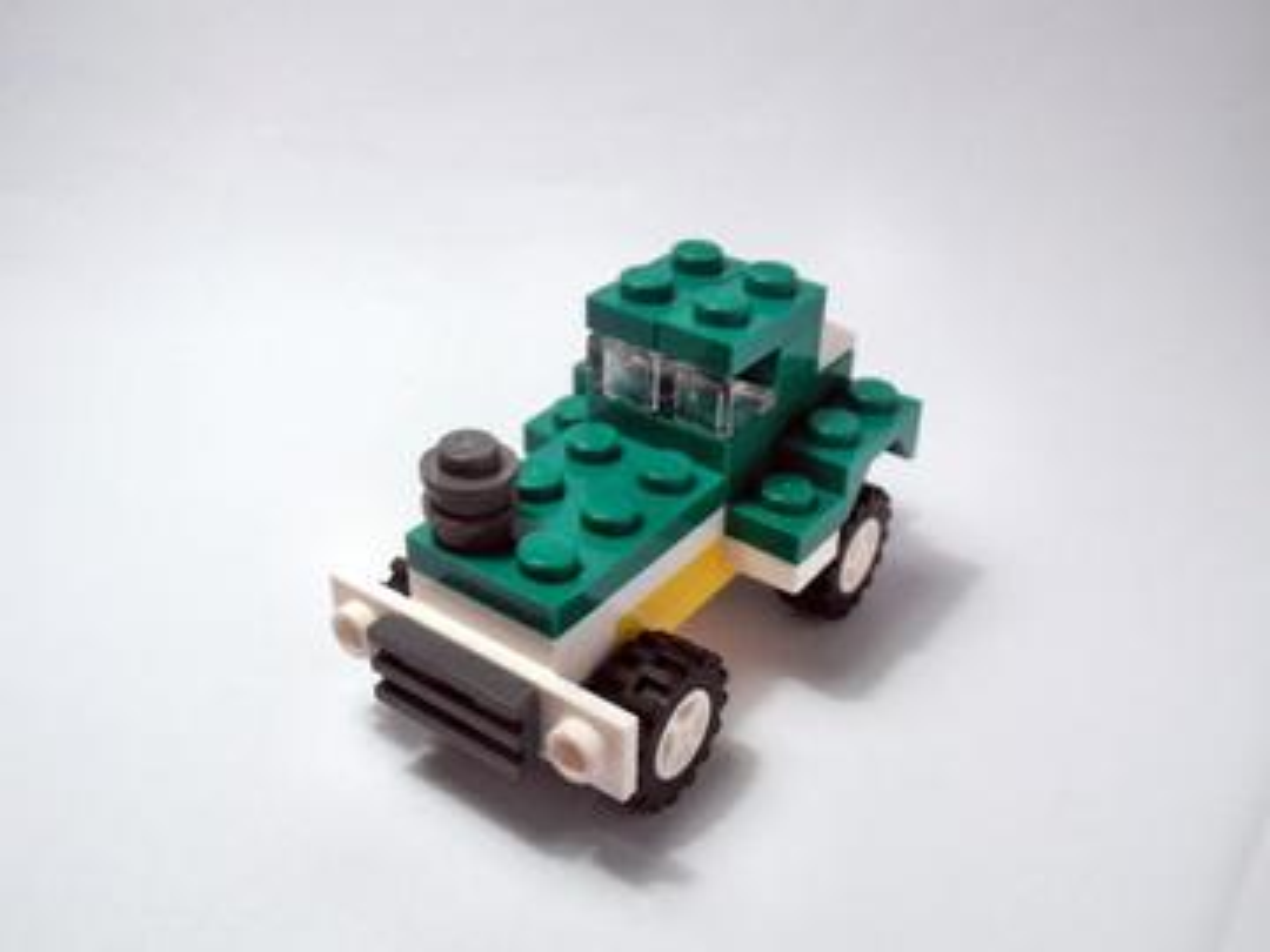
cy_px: 476
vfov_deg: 38.7
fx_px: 1357
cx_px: 635
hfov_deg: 50.1
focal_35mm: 37
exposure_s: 1/80
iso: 80
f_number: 3.9
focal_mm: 6.61
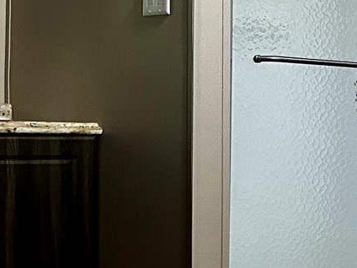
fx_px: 1196
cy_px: 137
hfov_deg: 14.2
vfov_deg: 12.8
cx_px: 718
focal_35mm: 116
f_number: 1.78
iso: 500
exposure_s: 1/60
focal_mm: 6.86
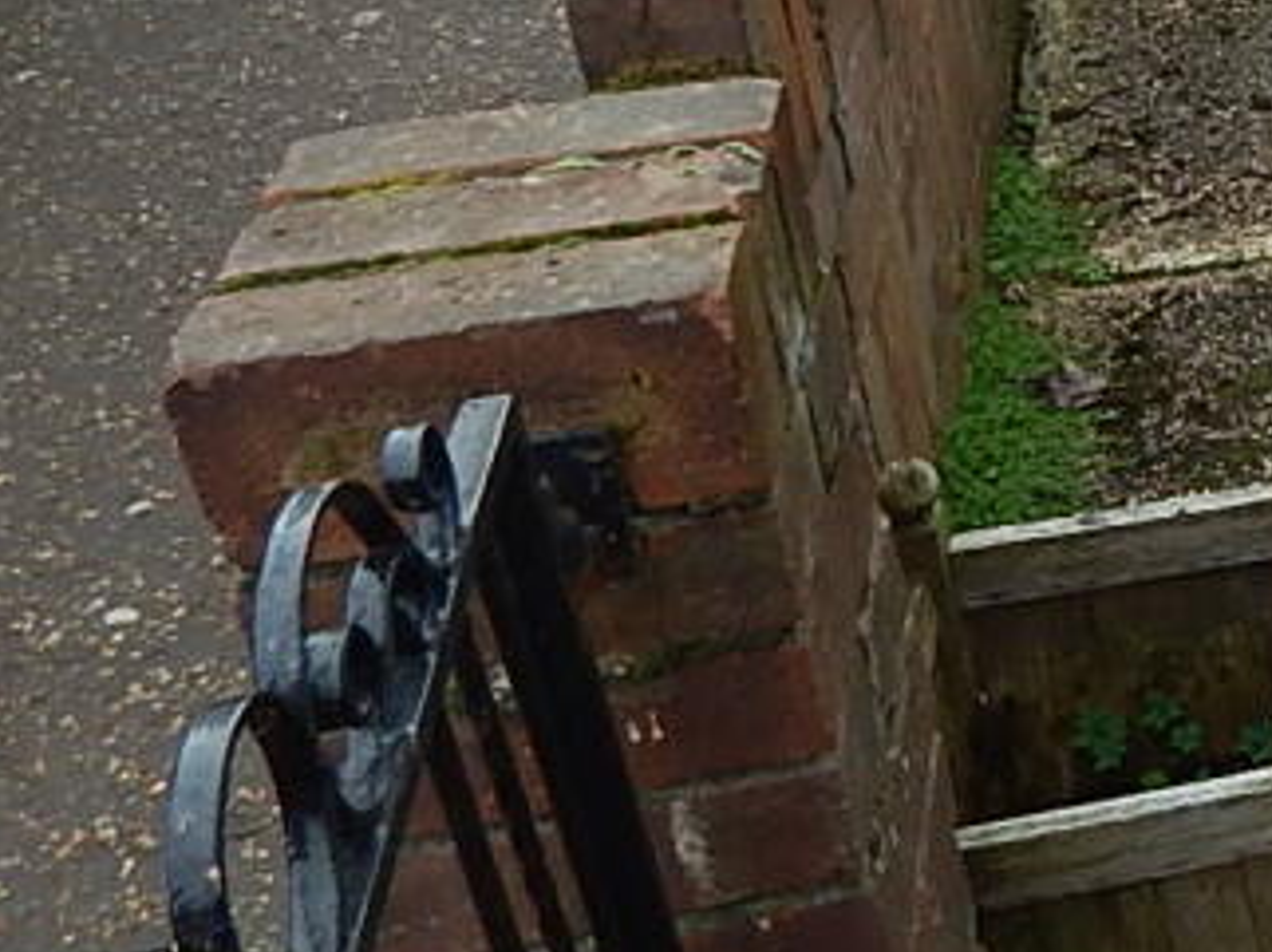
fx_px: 2570
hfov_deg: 22.0
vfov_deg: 20.2
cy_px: -43
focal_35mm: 70
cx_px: 2011
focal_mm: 4
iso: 125
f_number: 3
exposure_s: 1/200
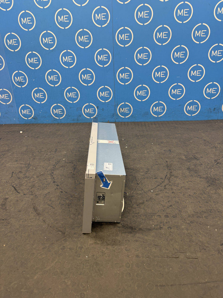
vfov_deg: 71.6
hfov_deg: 56.8
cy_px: 149
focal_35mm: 24
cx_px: 112
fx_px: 206
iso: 125
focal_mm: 6.76
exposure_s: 1/50
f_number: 1.78
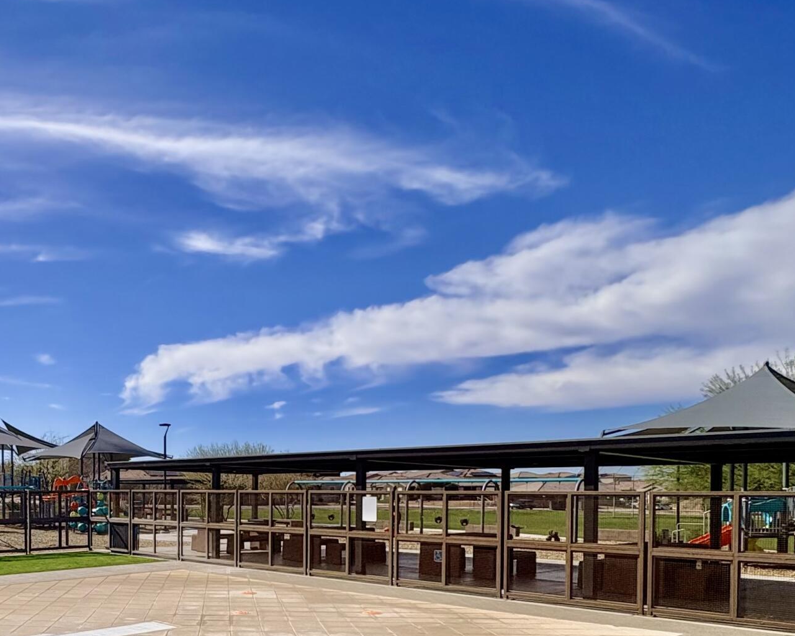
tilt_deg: -1.3
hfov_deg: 50.5
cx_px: 106
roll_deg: +0.4
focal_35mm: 32
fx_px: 753
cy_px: 503
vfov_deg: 43.8
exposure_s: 1/4132
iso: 50
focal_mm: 2.22
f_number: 2.2
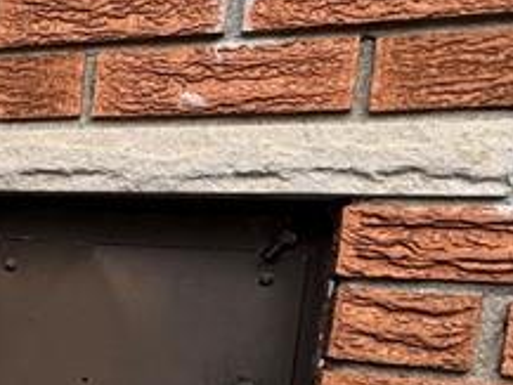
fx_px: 979
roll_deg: -4.5
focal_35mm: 66
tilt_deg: -9.7
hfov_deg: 22.4
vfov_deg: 21.5
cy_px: 378
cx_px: -312
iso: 40
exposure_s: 1/501
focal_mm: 2.22
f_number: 2.2
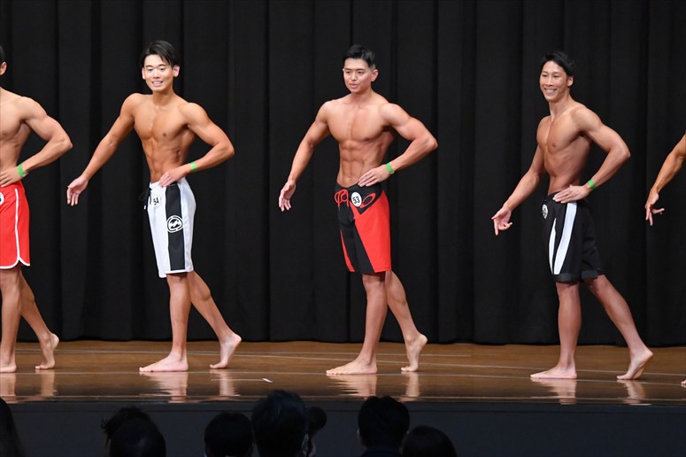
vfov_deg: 7.3
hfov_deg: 11.0
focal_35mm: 187
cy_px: 228
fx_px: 3562
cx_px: 343
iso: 8000
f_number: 5.6
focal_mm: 125
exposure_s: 1/400
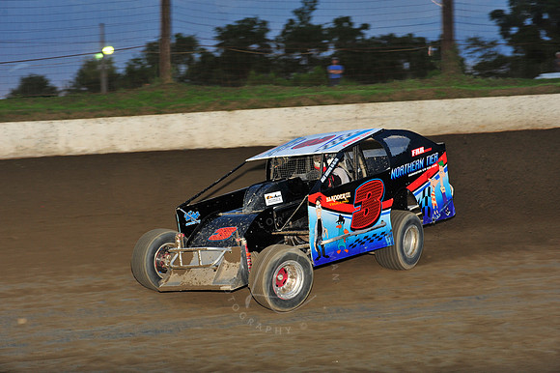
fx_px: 1430
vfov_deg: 14.8
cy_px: 186
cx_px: 280
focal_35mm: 92
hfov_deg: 22.2
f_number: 6.3
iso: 640
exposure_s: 1/320
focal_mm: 92
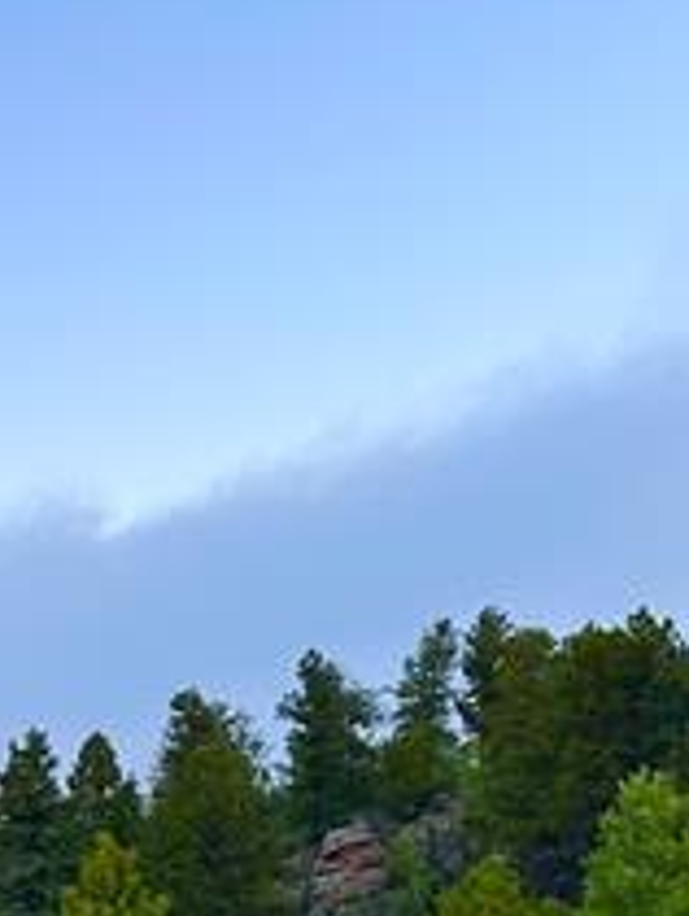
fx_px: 1933
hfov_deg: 18.0
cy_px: 957
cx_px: -353
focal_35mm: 73
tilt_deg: +2.0
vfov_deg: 25.1
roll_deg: -0.8
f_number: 1.78
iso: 64
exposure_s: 1/141
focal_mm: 6.86
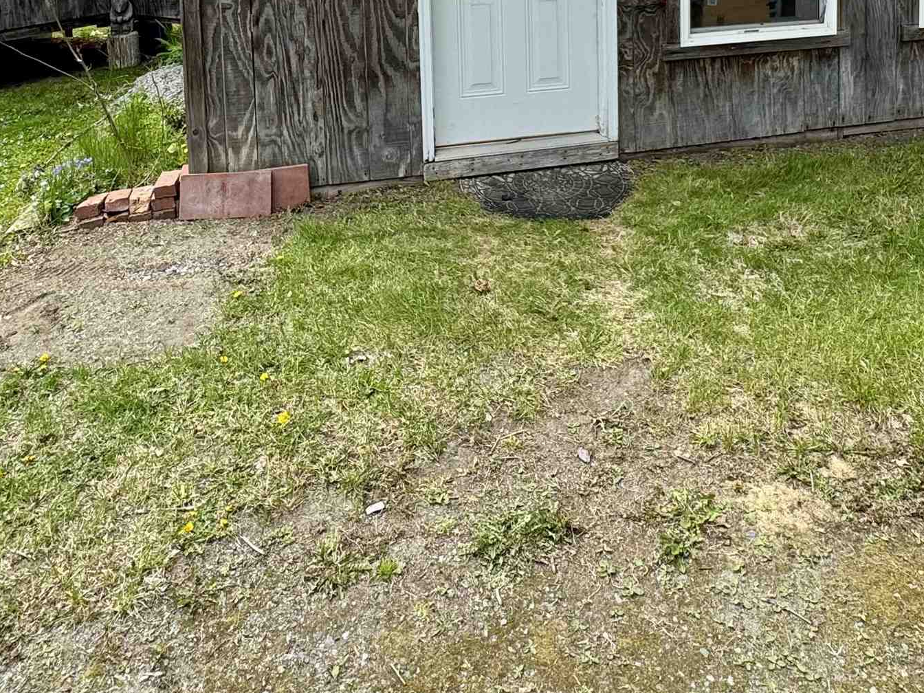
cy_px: -50
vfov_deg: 37.7
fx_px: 854
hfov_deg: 56.8
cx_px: 491
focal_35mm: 32
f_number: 2.2
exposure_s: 1/849
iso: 50
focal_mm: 2.22
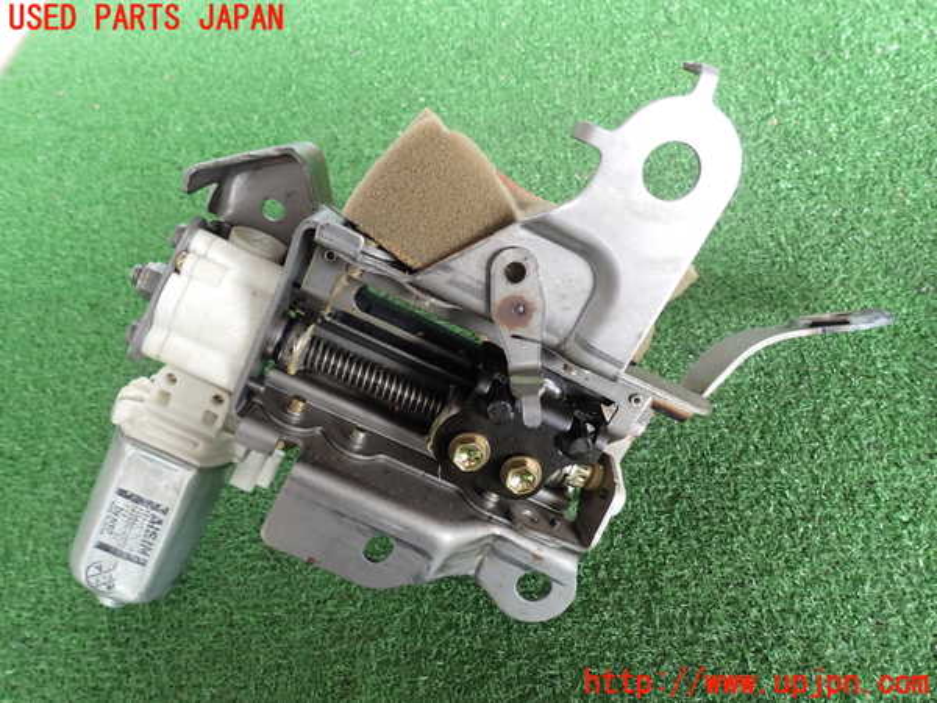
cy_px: 352
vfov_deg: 54.9
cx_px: 468
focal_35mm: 25
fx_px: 677
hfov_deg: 69.4
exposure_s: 1/50
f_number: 2.8
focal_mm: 4.5
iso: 200
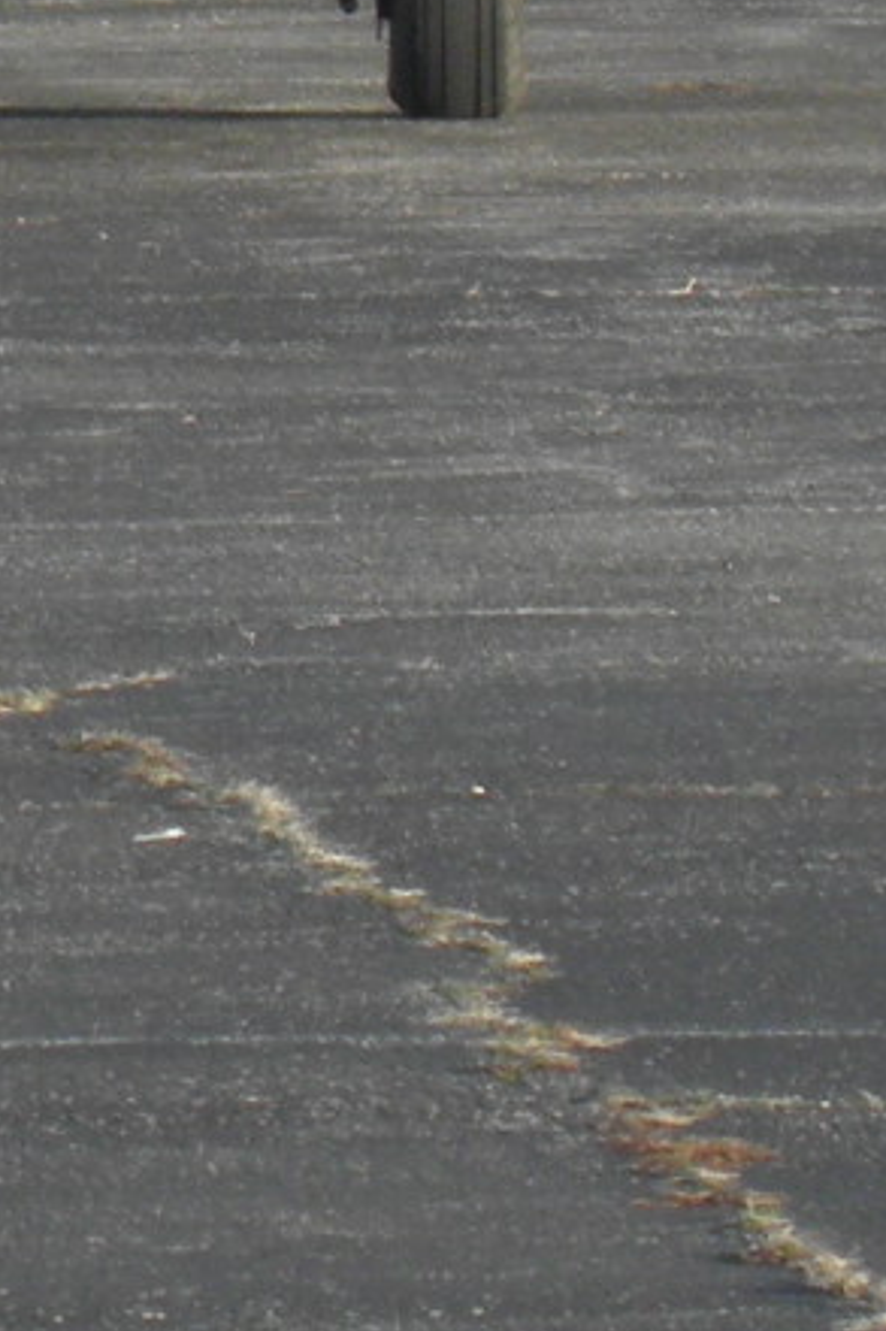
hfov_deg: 1.4
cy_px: 169
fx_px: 37349
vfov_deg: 2.0
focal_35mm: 1011
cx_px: -922
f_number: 4.4
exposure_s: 1/160
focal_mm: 29.72
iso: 80
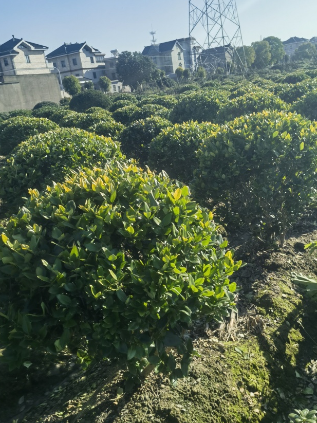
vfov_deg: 52.6
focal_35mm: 35
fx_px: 427
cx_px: 159
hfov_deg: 40.7
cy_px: 213
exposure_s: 1/3546
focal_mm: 6.67
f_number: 1.9
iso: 50
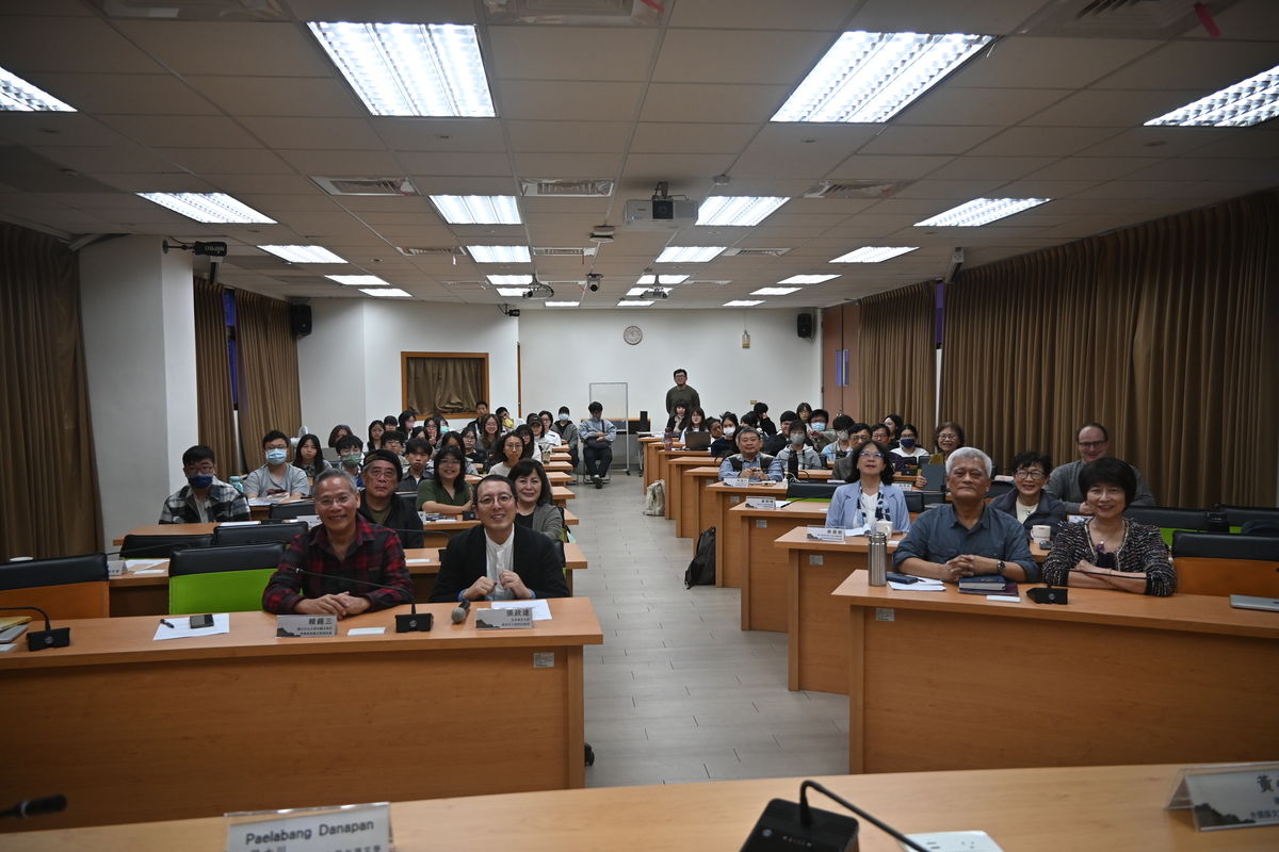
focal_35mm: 27
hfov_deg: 67.4
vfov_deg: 47.9
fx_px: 959
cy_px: 426
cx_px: 640
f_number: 3.5
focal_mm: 18
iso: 400
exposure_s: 1/200
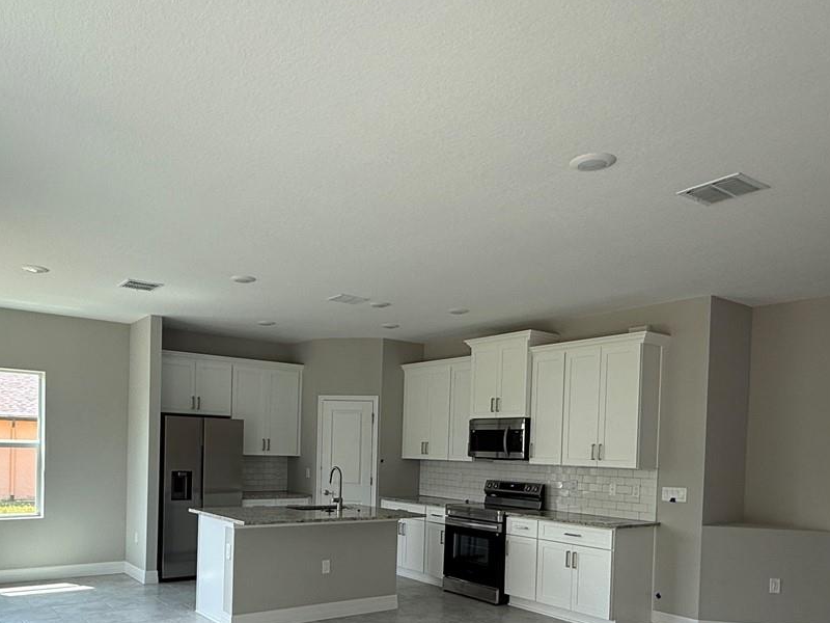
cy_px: 462
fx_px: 671
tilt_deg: -0.8
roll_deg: -1.6
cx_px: 345
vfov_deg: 48.0
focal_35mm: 28
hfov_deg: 63.0
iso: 50
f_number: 2.2
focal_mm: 2.22
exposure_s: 1/104
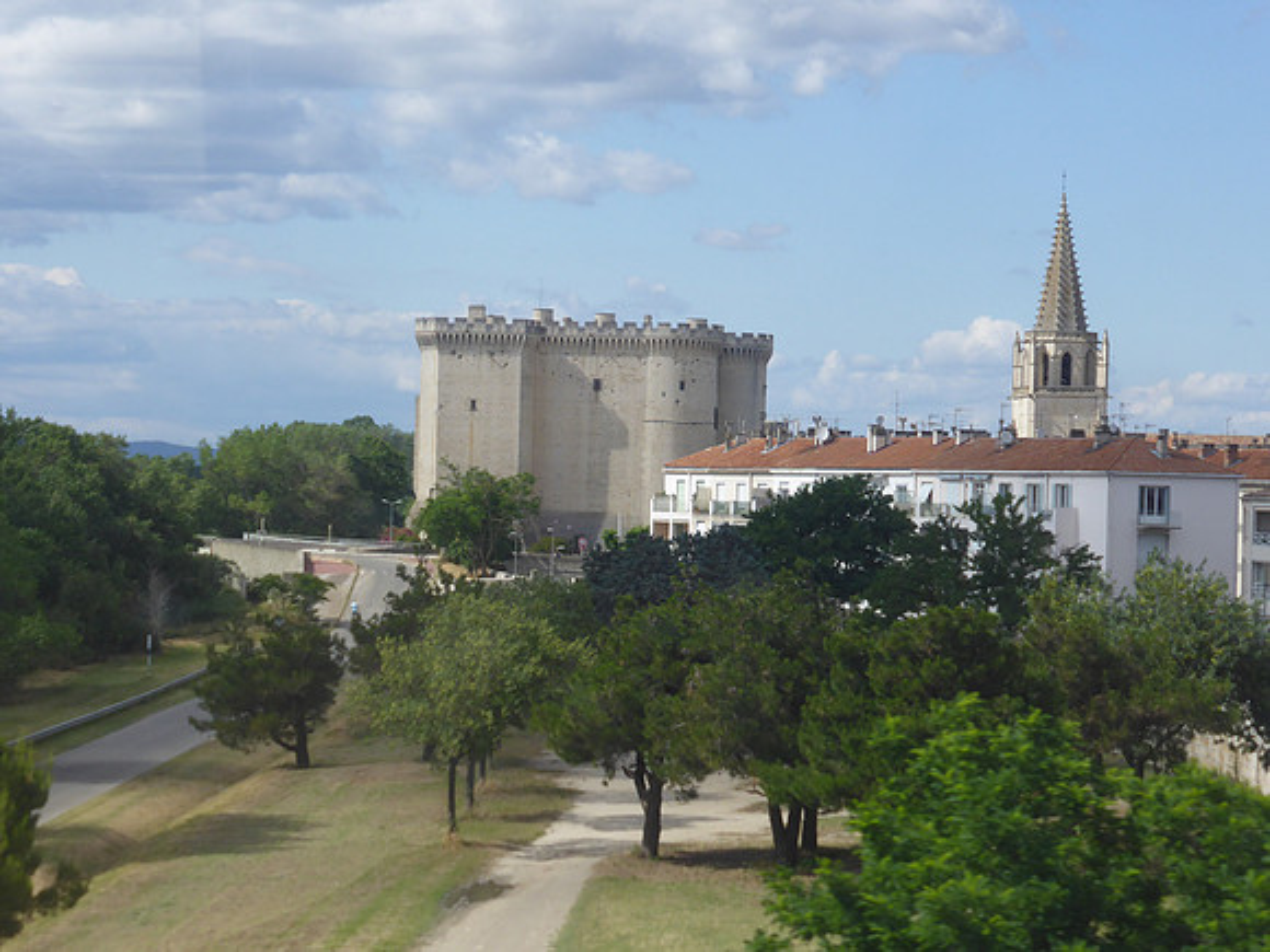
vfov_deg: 13.3
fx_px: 4072
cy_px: 476
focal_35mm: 111
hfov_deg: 17.7
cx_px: 635
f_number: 5.3
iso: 125
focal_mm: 18.2
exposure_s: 1/320
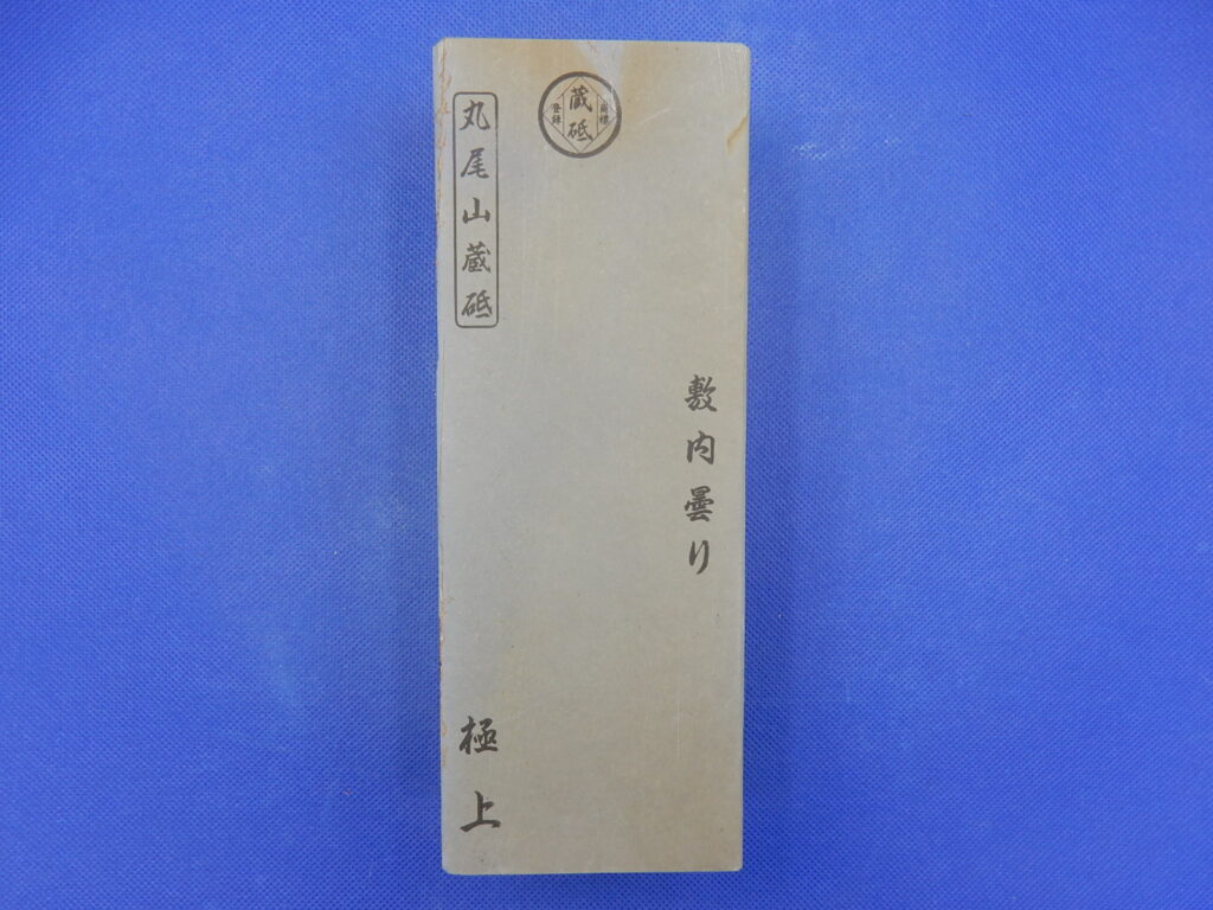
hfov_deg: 69.4
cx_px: 606
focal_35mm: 25
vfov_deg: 54.9
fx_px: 876
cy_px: 455
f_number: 3.7
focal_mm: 4.5
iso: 125
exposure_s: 1/60
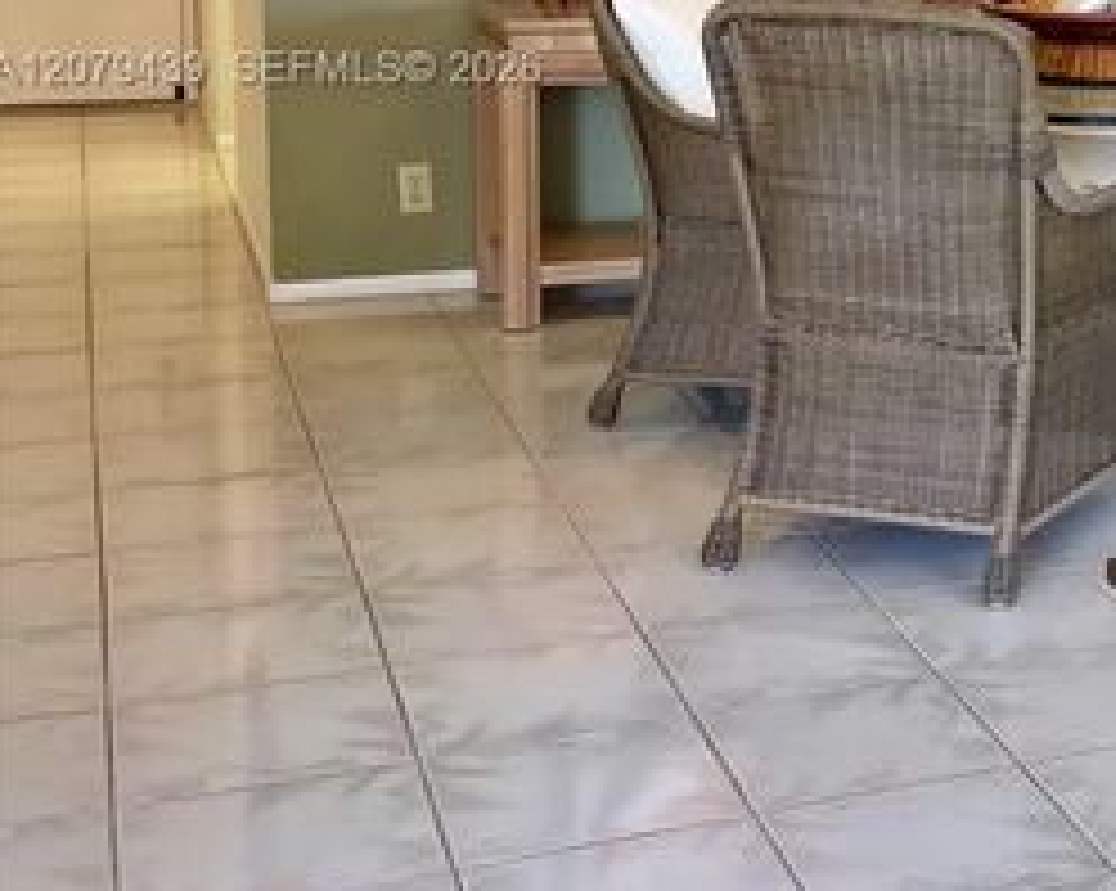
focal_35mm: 63
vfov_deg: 23.5
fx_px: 2079
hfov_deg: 26.0
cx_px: 1422
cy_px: 72
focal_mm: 5.1
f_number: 1.6
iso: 125
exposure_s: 1/120
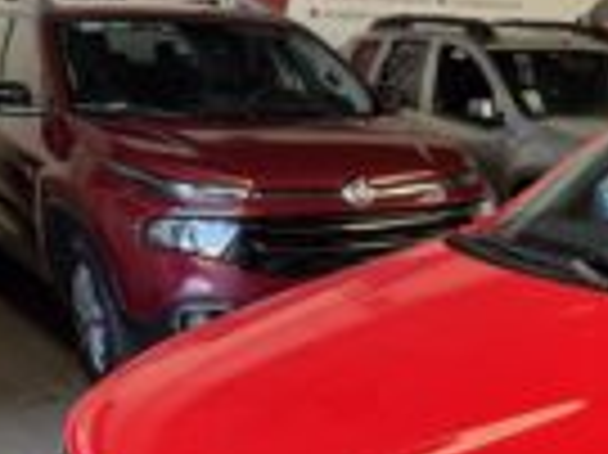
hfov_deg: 25.9
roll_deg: -0.6
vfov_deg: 21.8
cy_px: 481
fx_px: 1123
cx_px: 793
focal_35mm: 64
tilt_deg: -18.8
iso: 200
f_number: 1.78
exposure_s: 1/121
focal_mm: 6.76
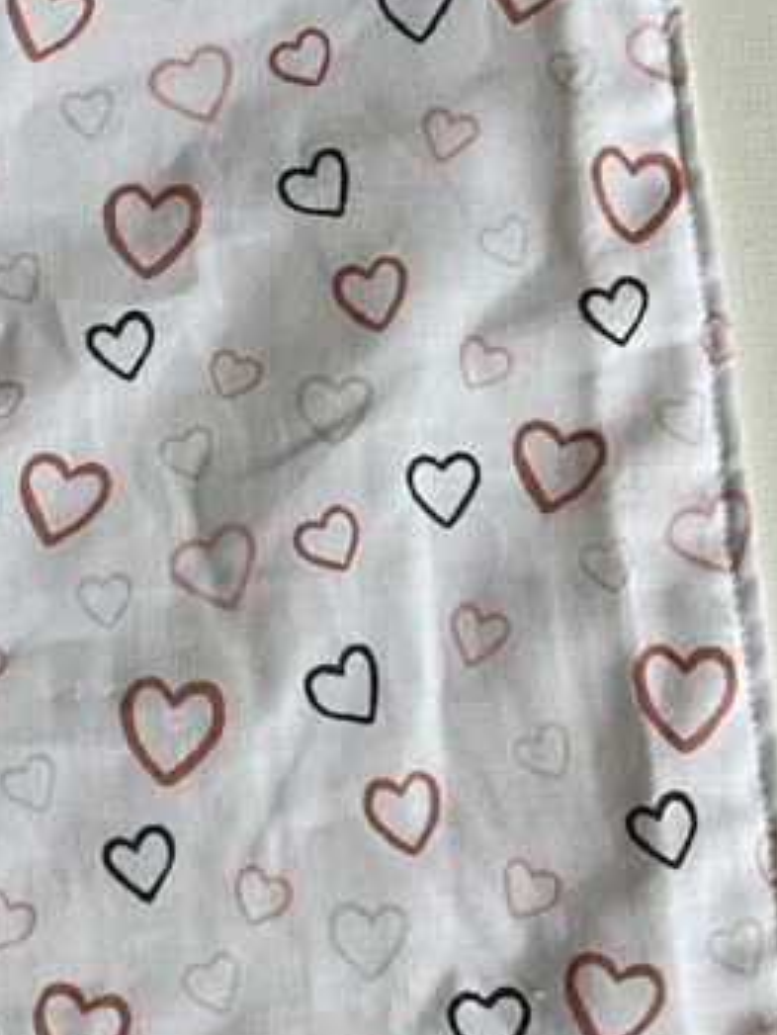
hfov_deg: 17.0
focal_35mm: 85
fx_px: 2542
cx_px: -15
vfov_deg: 22.7
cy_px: 205
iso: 25
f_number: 1.8
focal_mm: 3
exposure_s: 1/370
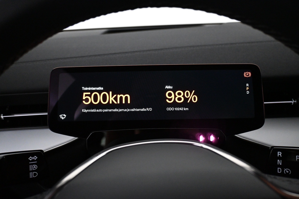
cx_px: 150
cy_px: 100
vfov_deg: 44.6
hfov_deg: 63.2
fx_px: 243
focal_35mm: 29
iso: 4000
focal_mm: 19.5
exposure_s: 1/100
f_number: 3.8
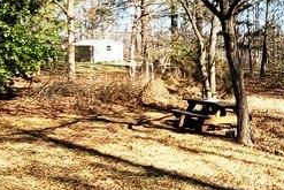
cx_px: 252
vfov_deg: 24.1
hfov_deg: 33.8
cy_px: 63
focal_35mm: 56
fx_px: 442
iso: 32
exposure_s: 1/455
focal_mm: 1.74
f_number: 2.2
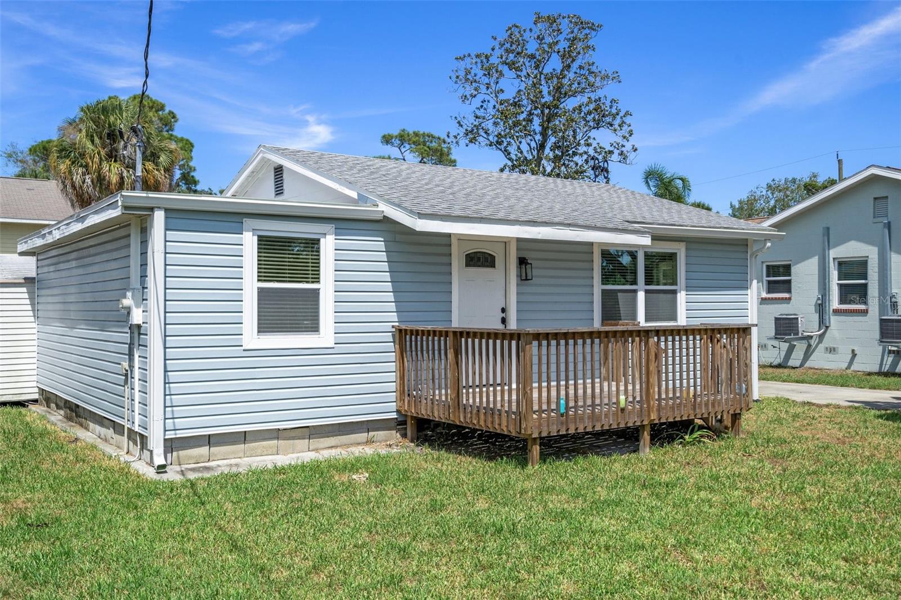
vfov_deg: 40.0
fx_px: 826
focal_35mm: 33
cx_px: 450
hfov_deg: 57.2
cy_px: 300
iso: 320
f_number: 8
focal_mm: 33
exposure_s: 1/1000
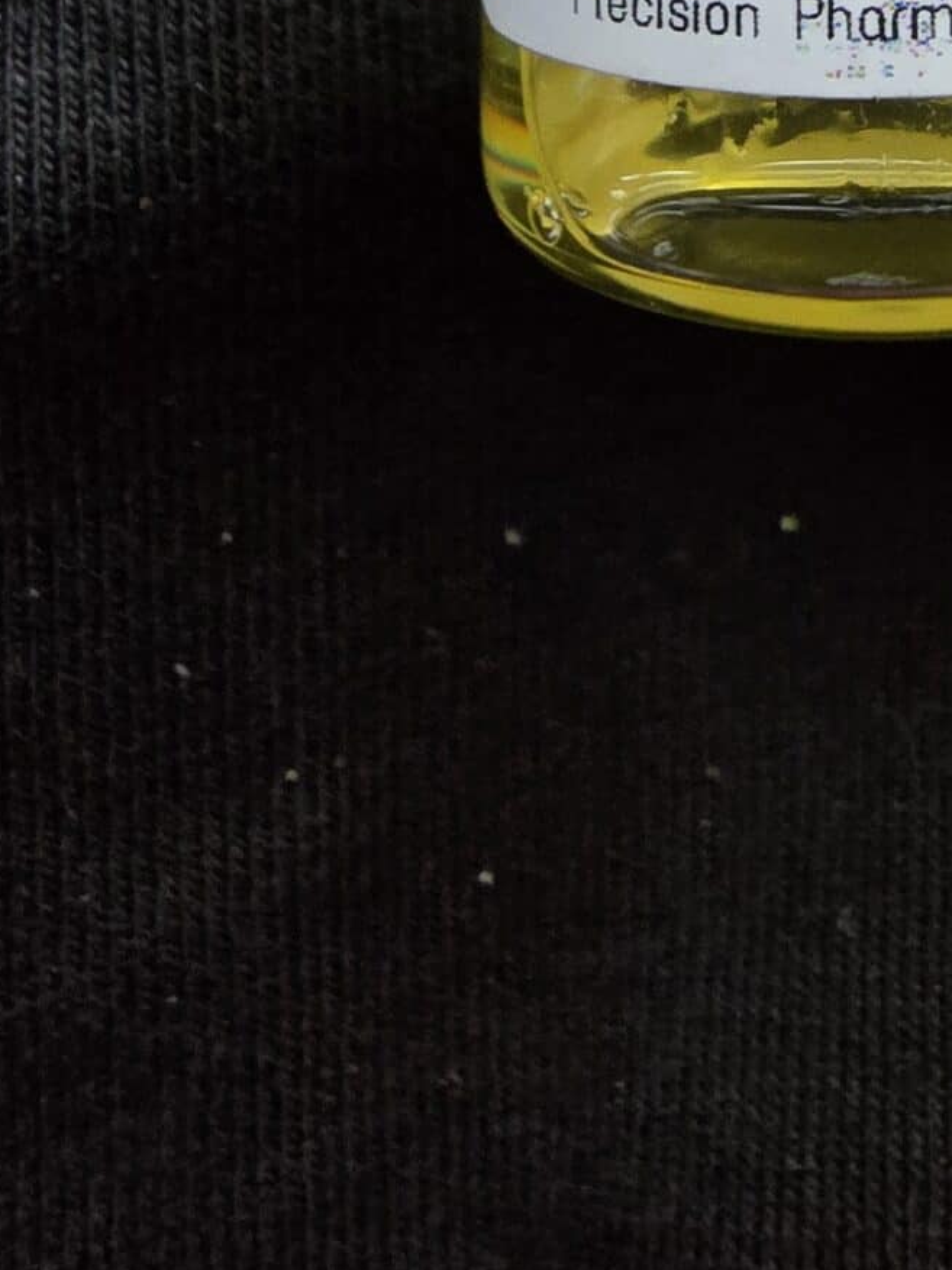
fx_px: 1393
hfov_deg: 35.6
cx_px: 848
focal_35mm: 38
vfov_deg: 32.3
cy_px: -487
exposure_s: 1/59
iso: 1000
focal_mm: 2.2
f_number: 2.2
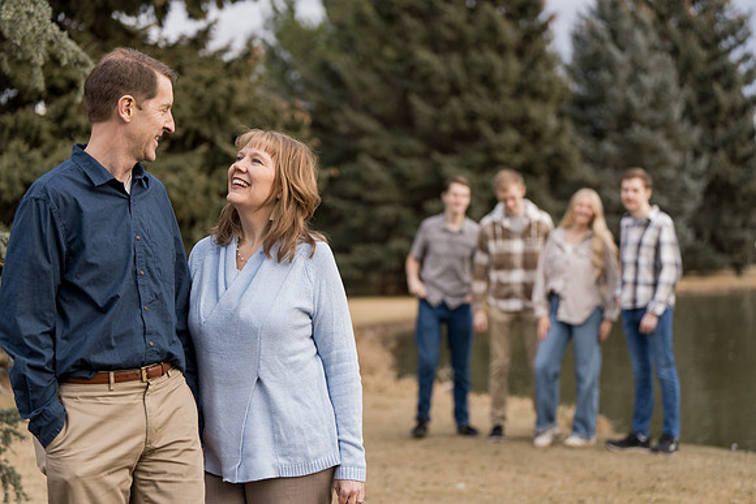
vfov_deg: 16.1
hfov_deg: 23.9
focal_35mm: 85
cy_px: 252
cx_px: 378
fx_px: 1785
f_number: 2.8
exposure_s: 1/320
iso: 200
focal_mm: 85
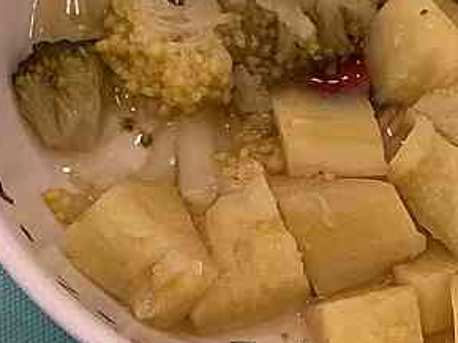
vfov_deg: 7.1
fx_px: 2710
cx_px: 205
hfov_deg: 9.7
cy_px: 591
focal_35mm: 205
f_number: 1.8
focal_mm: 3
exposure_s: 1/120
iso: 32
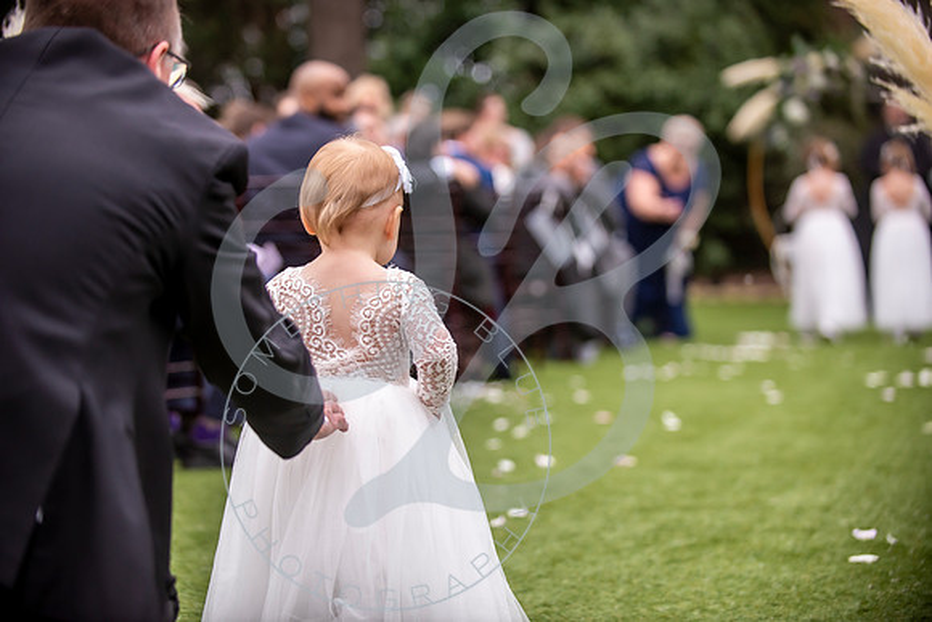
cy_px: 311
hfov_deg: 23.6
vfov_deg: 15.9
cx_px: 466
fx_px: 2227
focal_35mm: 86
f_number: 2.8
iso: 640
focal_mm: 86
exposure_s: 1/1000
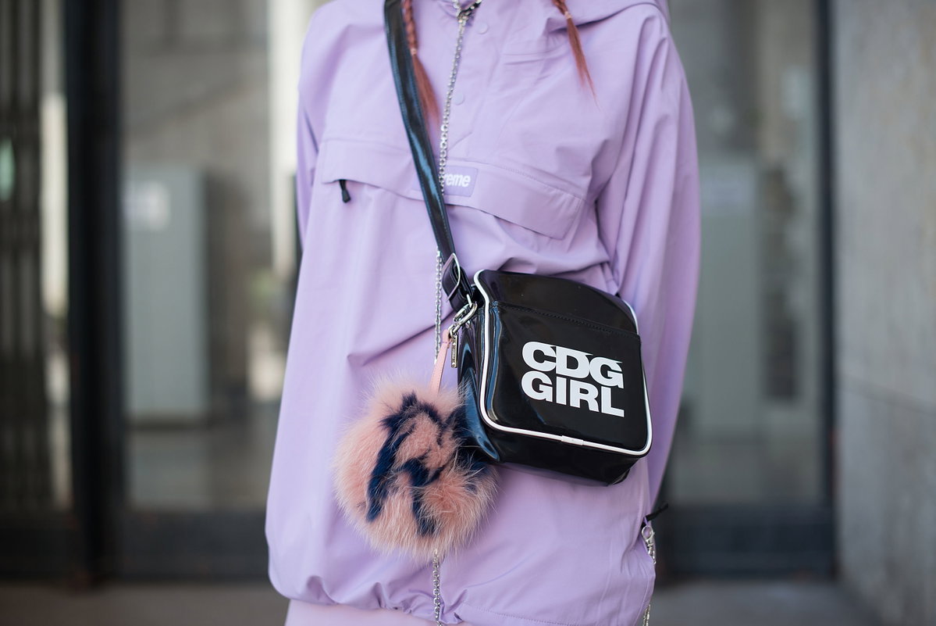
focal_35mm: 50
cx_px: 468
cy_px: 313
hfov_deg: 39.6
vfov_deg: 27.0
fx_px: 1301
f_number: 2
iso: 100
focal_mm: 50
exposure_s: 1/400
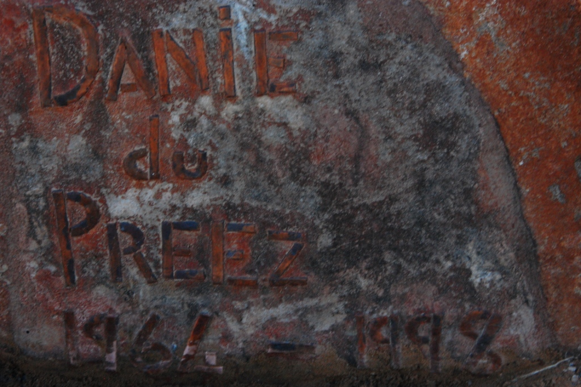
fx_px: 2056
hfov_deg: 16.1
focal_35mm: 128
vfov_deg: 10.7
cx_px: 290
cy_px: 194
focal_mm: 85
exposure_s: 1/30
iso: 1100
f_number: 22
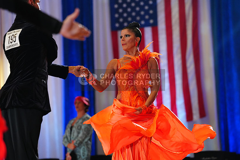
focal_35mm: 153
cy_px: 80
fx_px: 1020
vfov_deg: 9.0
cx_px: 120
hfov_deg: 13.4
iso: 3200
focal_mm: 153
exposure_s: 1/640
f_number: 3.2
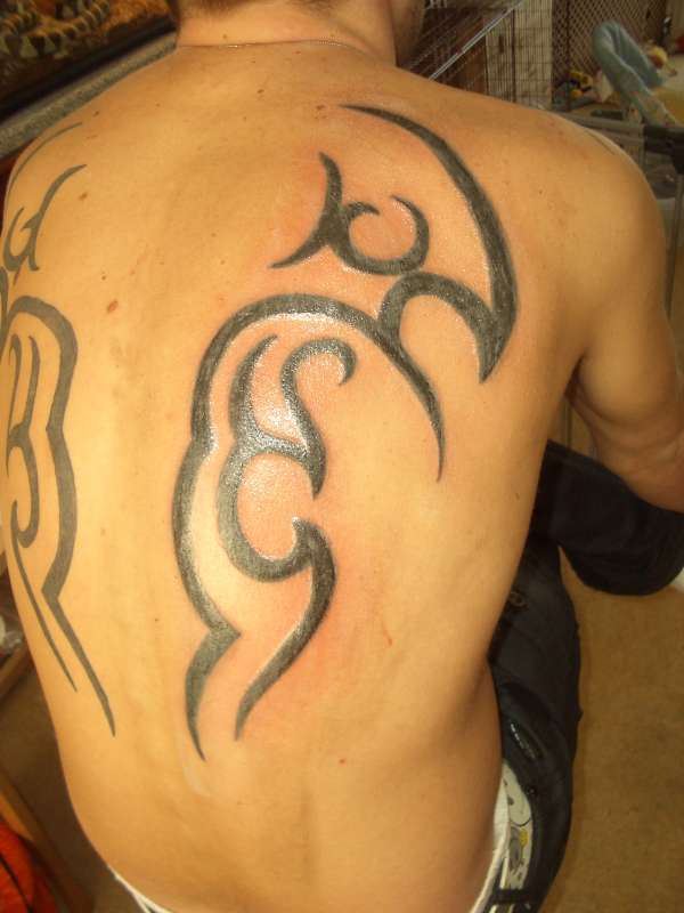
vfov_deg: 52.6
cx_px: 342
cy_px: 456
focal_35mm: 35
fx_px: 922
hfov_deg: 40.7
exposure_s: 1/60
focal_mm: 5.8
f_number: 2.6
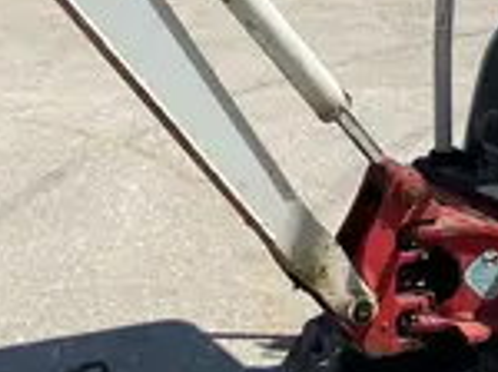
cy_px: 108
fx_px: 1479
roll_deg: +0.0
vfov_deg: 14.3
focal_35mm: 103
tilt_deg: -12.9
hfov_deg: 19.1
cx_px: 232
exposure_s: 1/2208
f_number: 1.8
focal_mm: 3.99
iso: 32
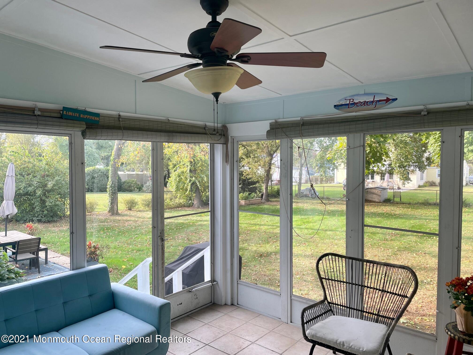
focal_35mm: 26
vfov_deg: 53.1
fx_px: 355
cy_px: 178
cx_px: 236
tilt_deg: -2.3
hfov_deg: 67.3
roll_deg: +0.7
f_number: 1.6
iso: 40
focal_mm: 4.2
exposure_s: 1/121
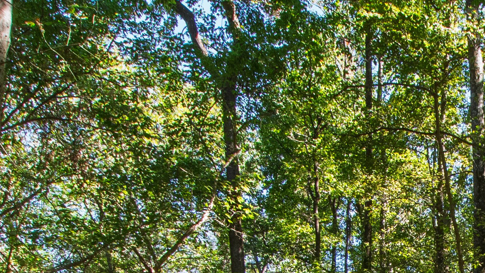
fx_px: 720
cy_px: 415
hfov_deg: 31.7
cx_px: 567
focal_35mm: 56
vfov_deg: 18.8
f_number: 9
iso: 500
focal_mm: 10
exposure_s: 1/60
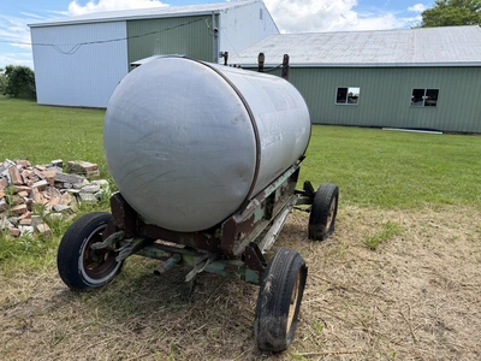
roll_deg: -0.8
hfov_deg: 71.6
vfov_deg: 56.8
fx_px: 333
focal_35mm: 24
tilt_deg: -11.1
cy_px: 180
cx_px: 240
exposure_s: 1/1192
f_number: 1.78
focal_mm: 6.76
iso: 80
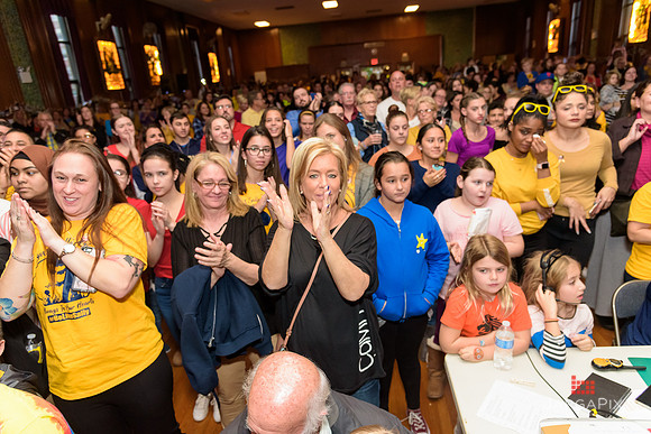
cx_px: 326
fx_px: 434
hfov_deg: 73.7
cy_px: 217
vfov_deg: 53.2
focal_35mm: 24
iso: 2000
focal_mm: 24
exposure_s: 1/160
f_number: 4
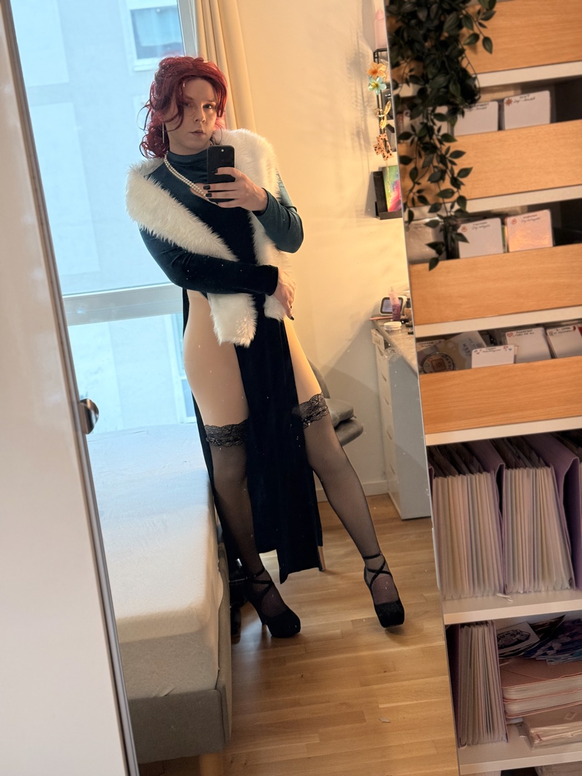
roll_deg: +6.1
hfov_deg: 30.3
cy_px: 388
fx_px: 1076
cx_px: 291
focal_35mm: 48
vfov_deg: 39.7
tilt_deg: -11.7
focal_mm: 6.76
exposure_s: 1/50
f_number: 1.78
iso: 100
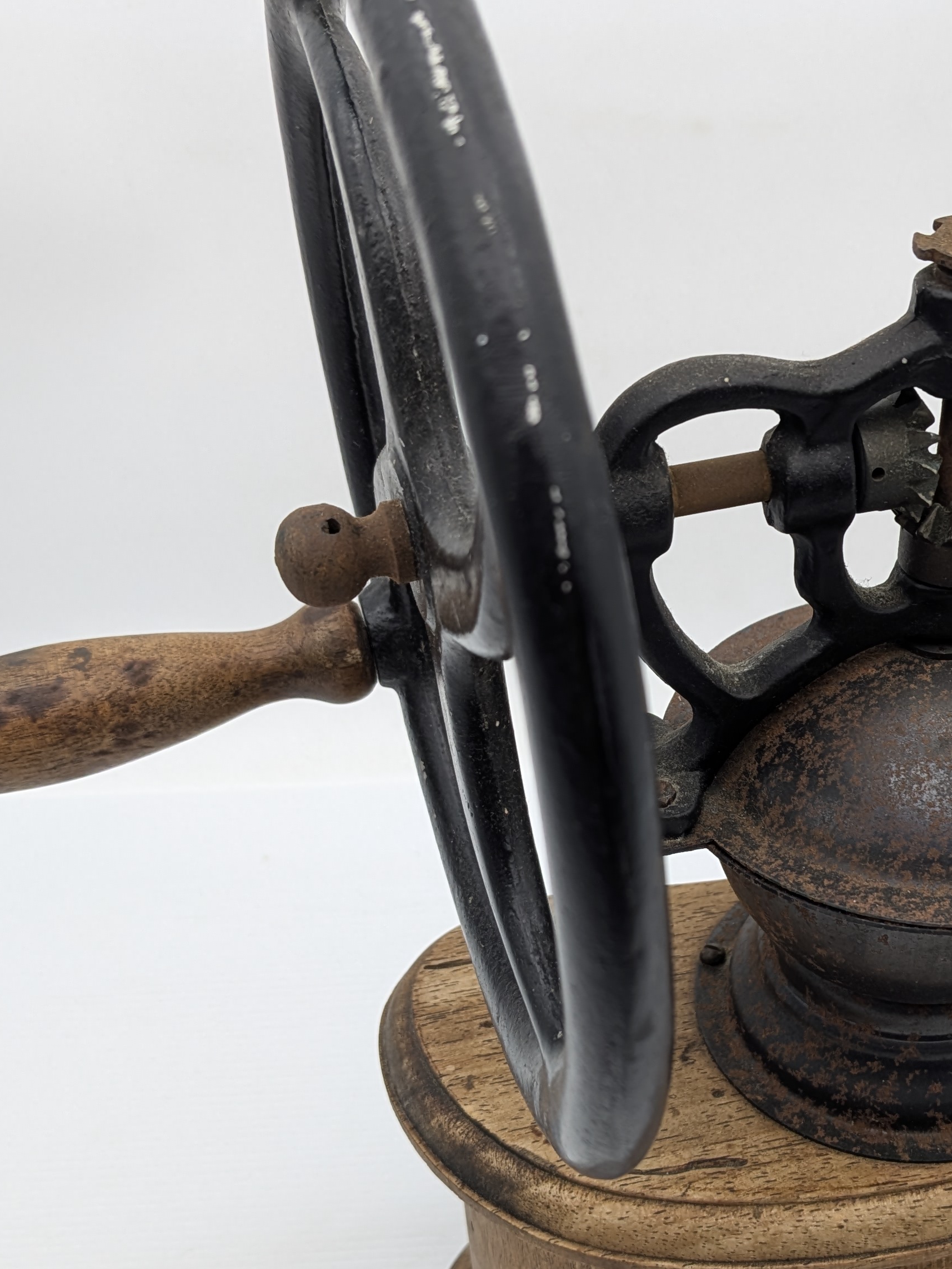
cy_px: 737
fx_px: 1540
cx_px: 712
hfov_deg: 33.7
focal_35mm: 42
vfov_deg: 44.6
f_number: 1.7
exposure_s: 1/142
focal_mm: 4.53
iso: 57
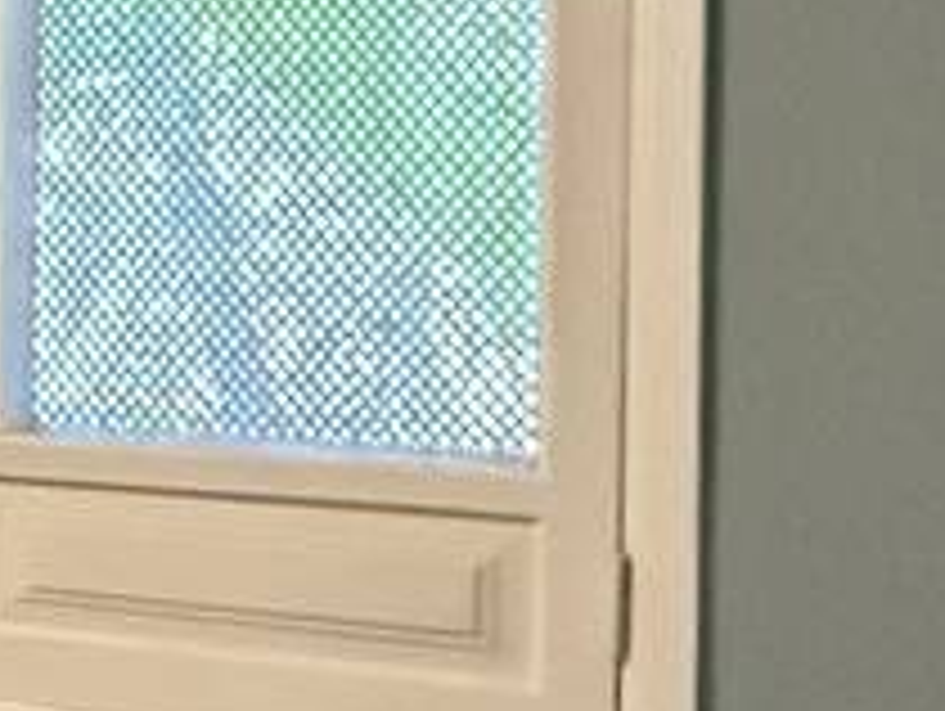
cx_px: -1386
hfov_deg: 13.8
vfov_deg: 15.4
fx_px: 2624
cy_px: 212
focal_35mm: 96
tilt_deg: -0.1
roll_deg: -0.5
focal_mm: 2.22
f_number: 2.2
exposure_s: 1/60
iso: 1250
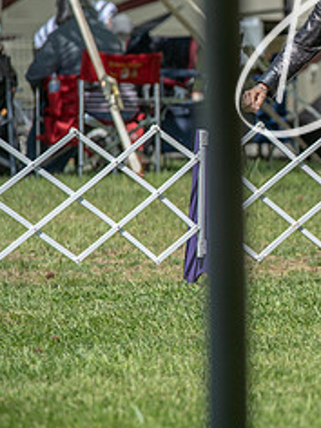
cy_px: 170
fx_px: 4674
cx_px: 499
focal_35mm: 378
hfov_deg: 3.9
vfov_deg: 5.2
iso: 200
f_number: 5
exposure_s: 1/1000
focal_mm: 160
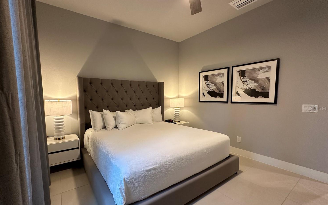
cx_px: 154
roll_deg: +0.3
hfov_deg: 97.7
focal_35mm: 16
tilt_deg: -4.3
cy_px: 108
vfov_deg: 71.2
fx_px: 143
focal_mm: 2.22
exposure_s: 1/60
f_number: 2.2
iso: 200
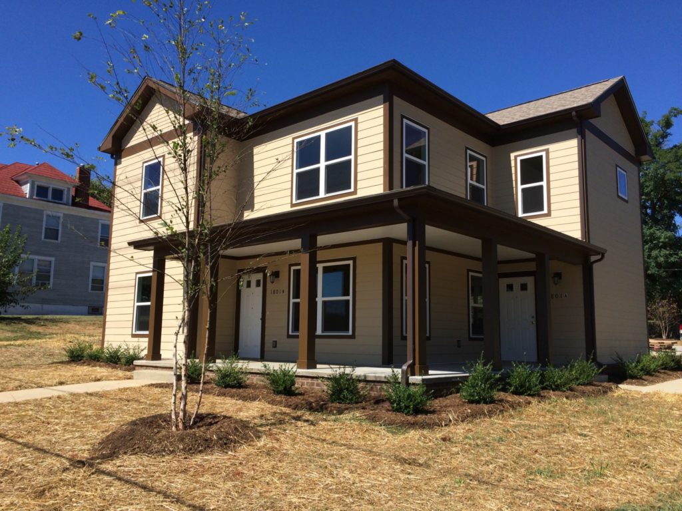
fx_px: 571
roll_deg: -0.5
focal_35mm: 29
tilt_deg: +5.3
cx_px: 341
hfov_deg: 61.7
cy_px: 256
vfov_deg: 48.2
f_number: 2.2
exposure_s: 1/2053
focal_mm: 4.15
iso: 32
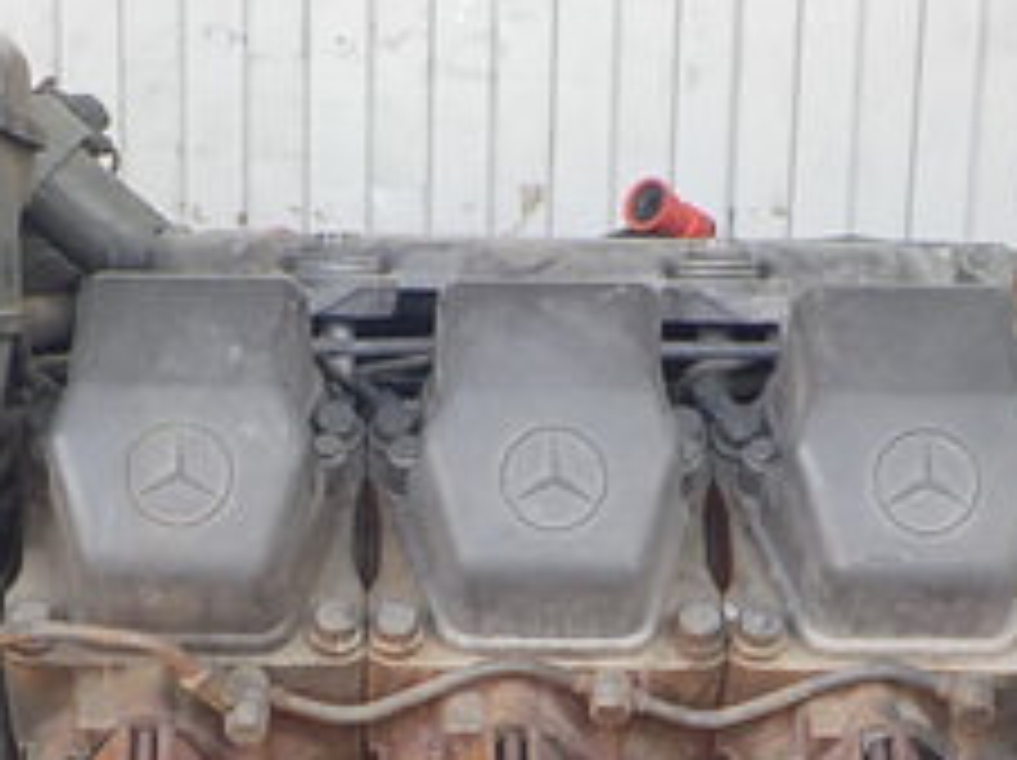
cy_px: 850
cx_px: 428
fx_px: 2495
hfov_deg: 23.0
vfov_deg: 16.8
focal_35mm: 85
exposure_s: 1/50
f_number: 3.3
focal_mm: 4.1
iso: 125
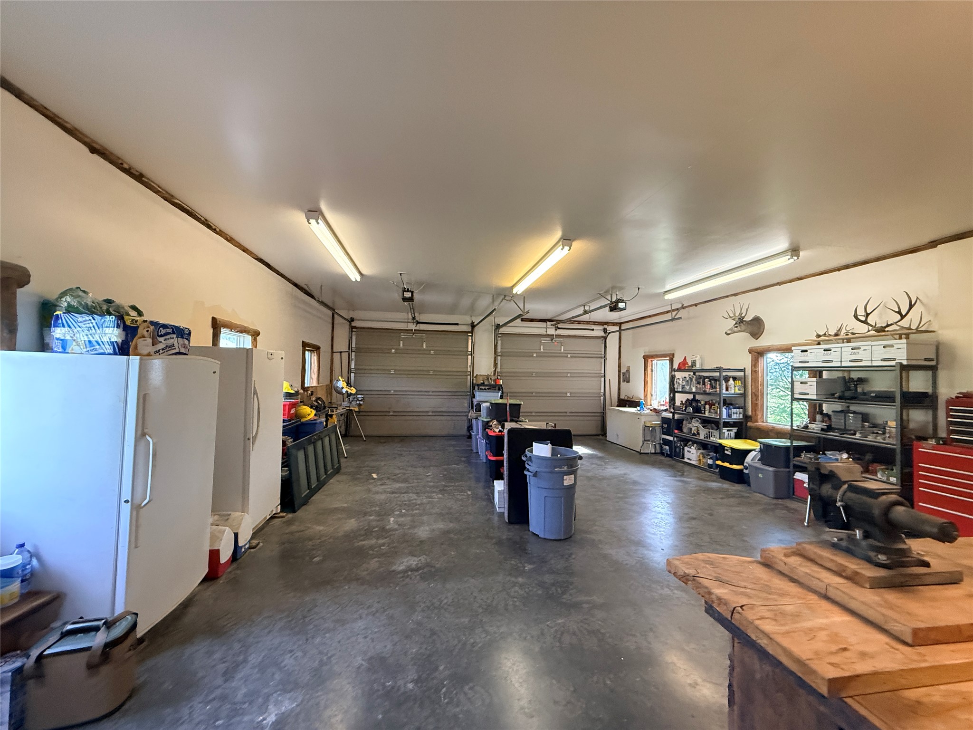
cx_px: 486
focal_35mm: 14
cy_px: 365
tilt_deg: +1.3
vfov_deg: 85.7
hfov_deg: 102.1
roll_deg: -0.6
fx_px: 394
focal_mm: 2.22
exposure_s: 1/120
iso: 500
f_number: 2.2
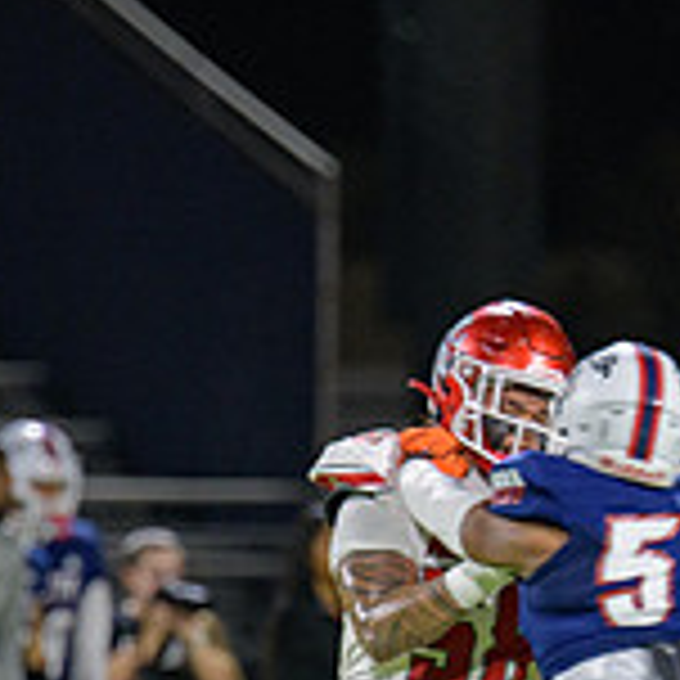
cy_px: 844
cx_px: 446
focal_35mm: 979
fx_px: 21758
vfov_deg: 1.8
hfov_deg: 1.8
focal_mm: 300
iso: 1250
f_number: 2.8
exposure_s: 1/250
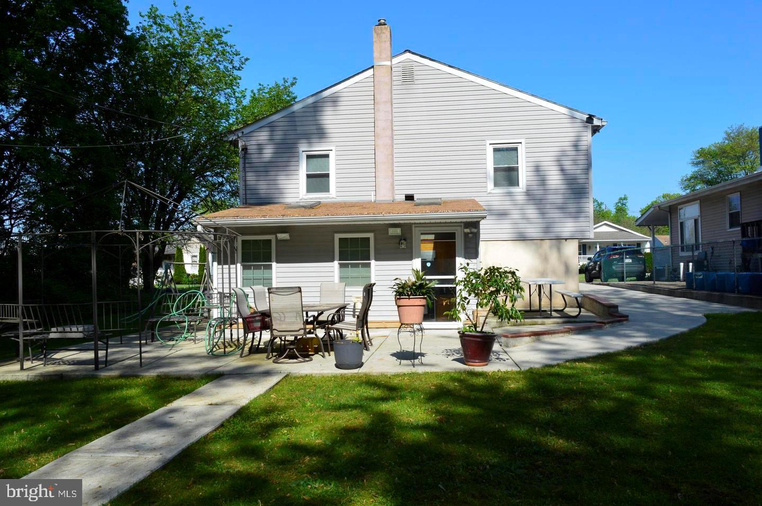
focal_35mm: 27
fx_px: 571
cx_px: 381
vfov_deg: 47.8
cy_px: 253
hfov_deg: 67.4
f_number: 11
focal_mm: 18
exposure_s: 1/500
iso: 400
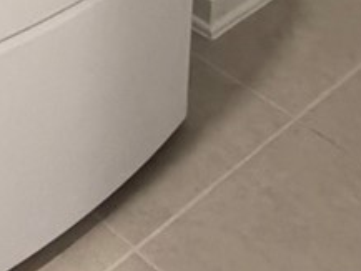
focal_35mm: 103
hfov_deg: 17.5
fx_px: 1075
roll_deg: -0.2
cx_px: -148
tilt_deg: -5.6
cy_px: -575
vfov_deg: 10.1
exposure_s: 1/60
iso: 320
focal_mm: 2.22
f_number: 2.2
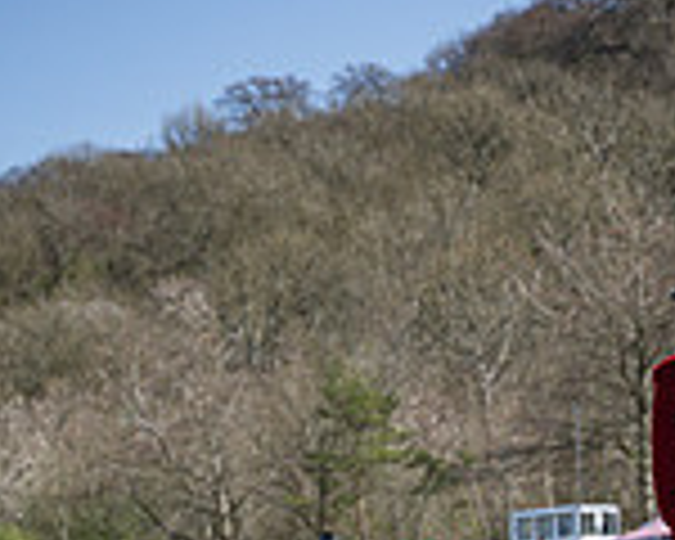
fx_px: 5953
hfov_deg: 6.5
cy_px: 821
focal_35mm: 298
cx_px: 784
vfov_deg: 5.1
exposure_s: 1/2000
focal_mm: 70
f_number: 5
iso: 320
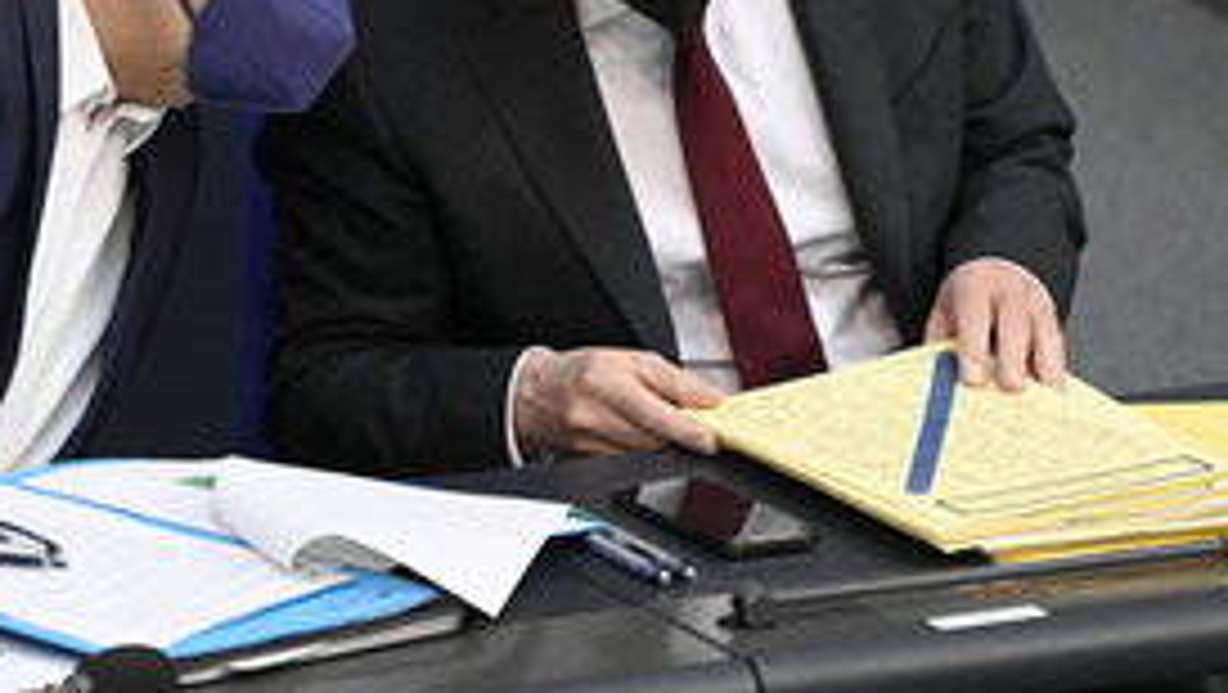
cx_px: 380
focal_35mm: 726
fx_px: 23656
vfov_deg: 1.7
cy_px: 126
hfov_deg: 3.0
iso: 8000
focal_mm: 420
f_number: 5.6
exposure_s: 1/400
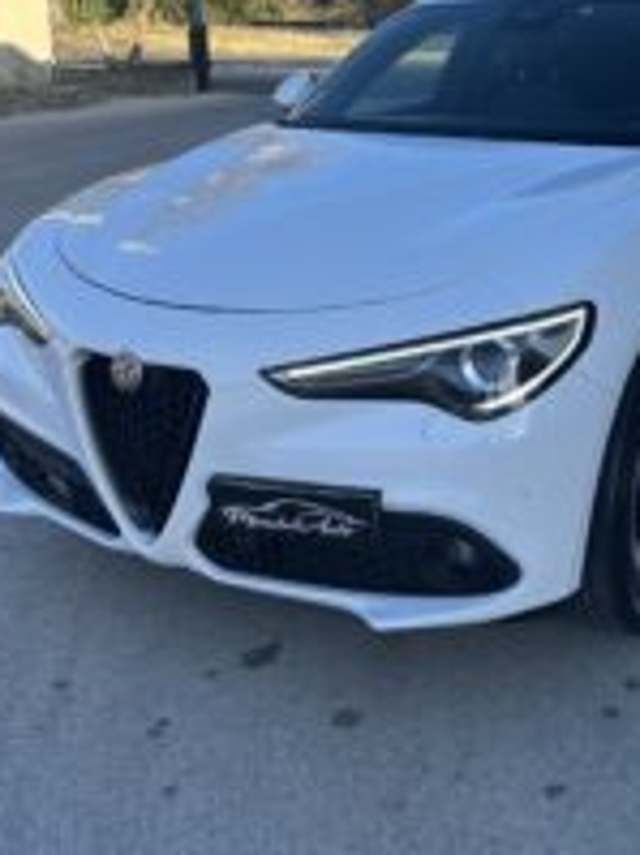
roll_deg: -1.5
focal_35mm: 45
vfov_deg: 41.2
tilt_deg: -10.8
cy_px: 247
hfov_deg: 31.6
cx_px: 472
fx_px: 1111
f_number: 1.78
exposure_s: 1/1664
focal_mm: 6.86
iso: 80
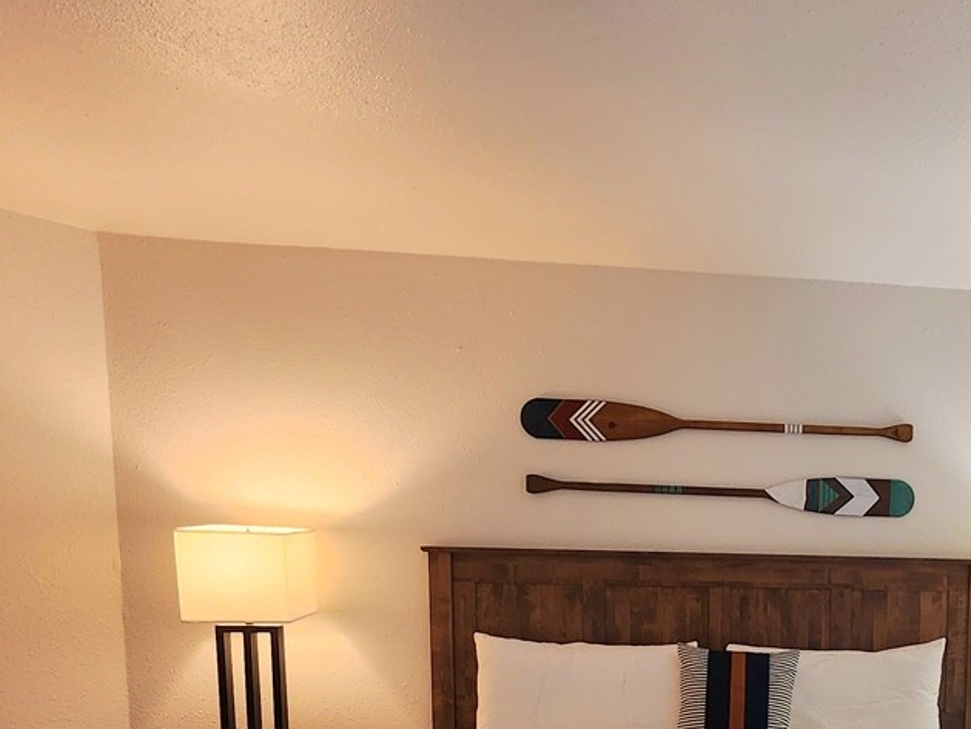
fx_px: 926
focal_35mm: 33
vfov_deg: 39.1
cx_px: 852
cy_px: 692
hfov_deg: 49.9
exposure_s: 1/60.2
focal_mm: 2.2
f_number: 2.2
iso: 80
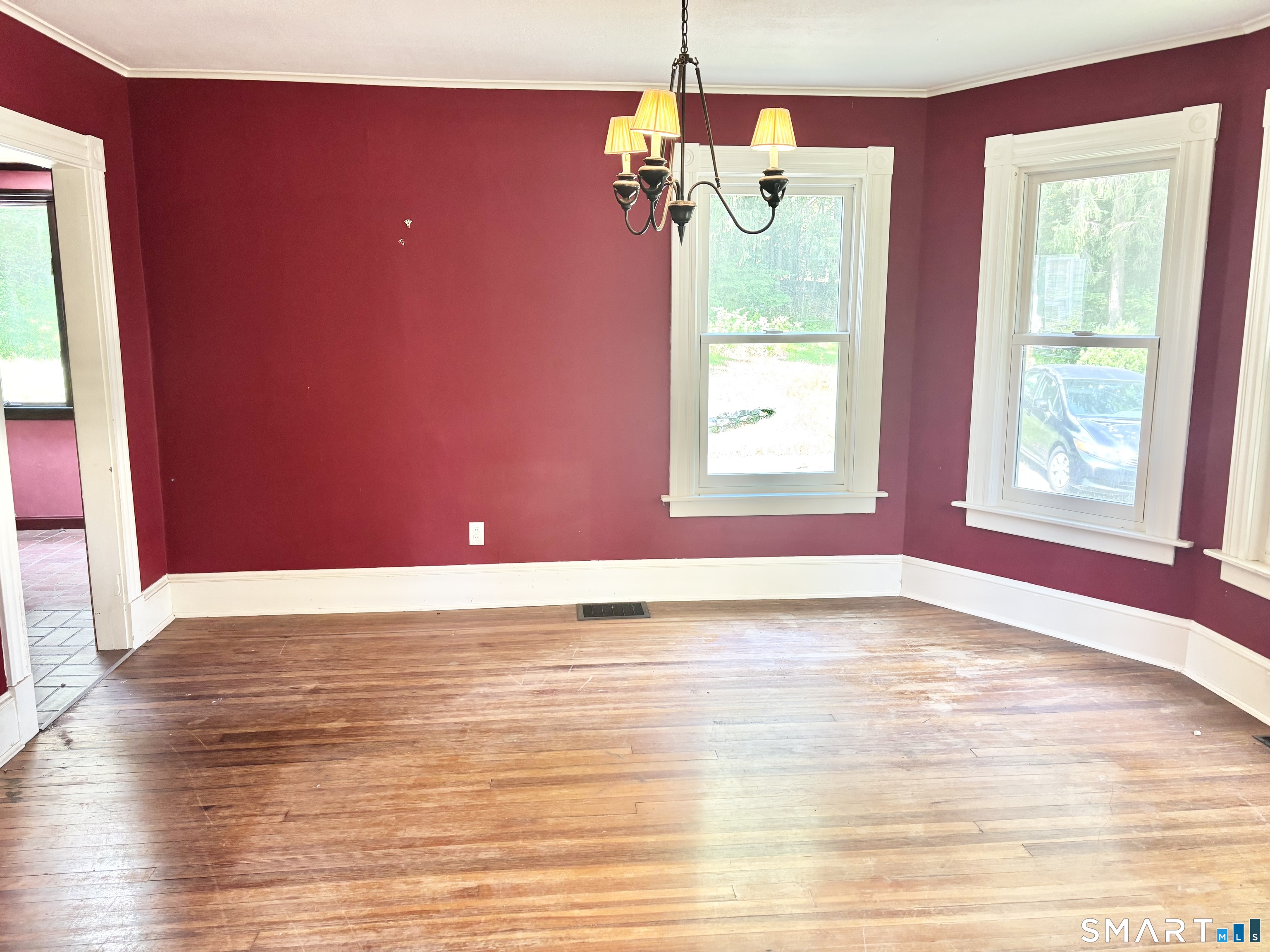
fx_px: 954
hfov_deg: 67.3
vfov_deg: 53.1
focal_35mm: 26
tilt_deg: -9.3
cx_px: 635
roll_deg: -0.4
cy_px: 476
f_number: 1.6
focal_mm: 5.96
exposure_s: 1/73
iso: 125
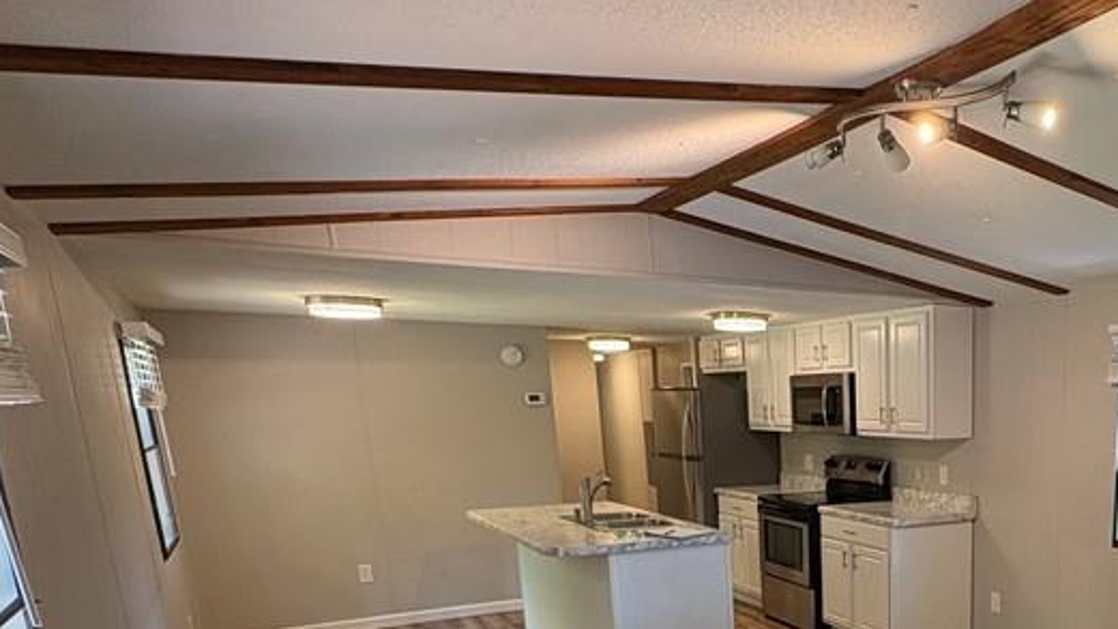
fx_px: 889
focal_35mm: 30
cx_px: 923
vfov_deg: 35.5
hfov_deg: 58.4
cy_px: 616
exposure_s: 1/60
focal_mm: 2.22
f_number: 2.2
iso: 125
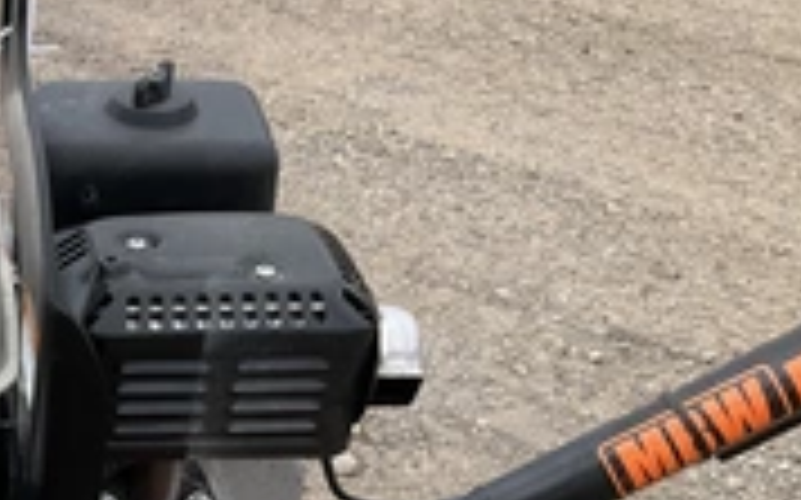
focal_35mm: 69
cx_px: -86
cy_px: 550
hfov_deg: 27.2
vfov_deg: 18.2
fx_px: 1505
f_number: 1.8
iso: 25
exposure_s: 1/1098
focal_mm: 3
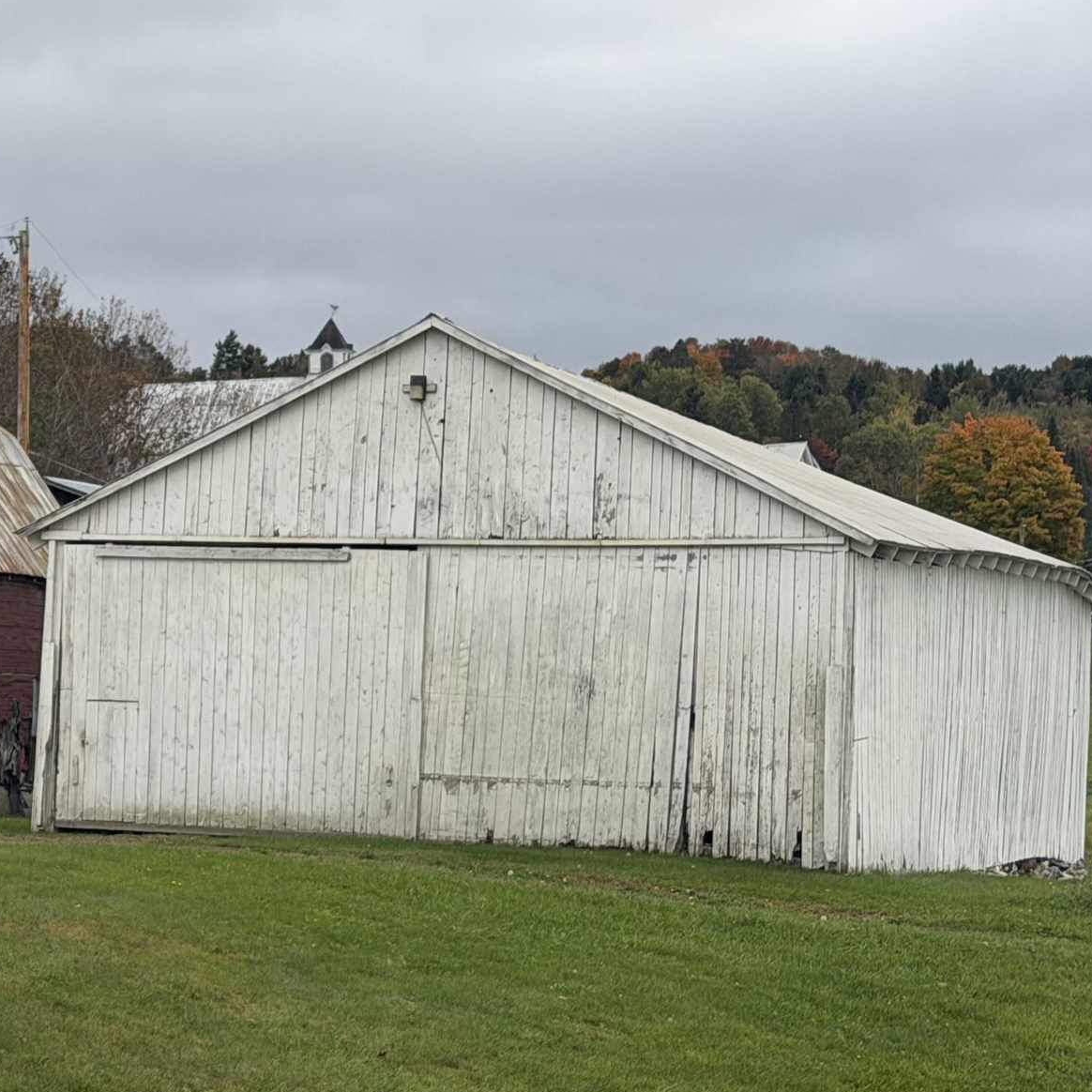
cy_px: 716
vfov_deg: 15.5
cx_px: -193
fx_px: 3997
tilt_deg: +1.2
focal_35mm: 112
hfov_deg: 15.1
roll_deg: +0.4
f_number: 1.78
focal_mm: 6.76
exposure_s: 1/4587
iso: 64
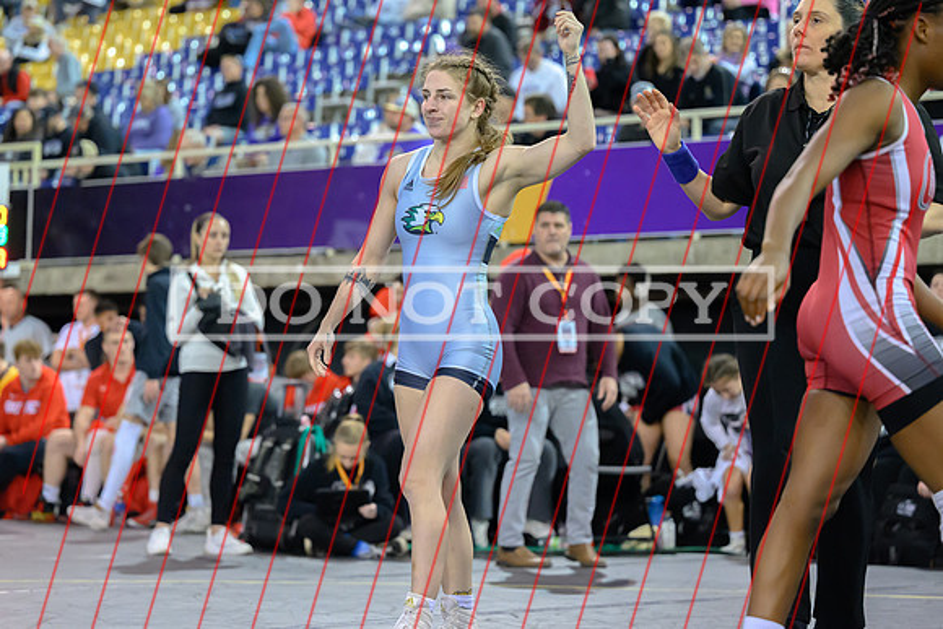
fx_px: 2592
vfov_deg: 13.8
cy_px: 264
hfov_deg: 20.6
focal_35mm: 99
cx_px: 421
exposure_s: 1/800
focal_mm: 84
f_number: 2.8
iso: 8000
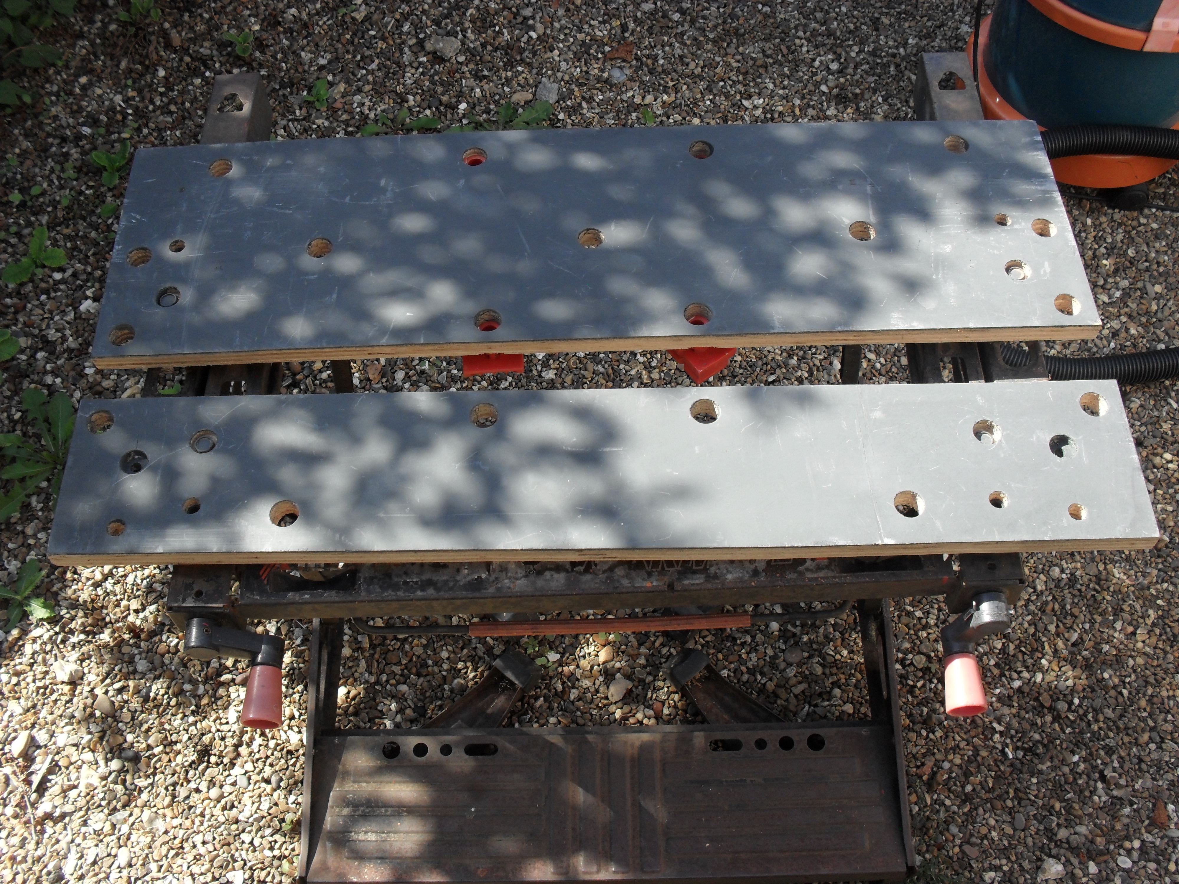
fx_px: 1192
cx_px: 590
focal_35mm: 35
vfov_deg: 40.7
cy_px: 442
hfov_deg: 52.6
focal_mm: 6.3
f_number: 3.2
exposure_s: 1/350
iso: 100
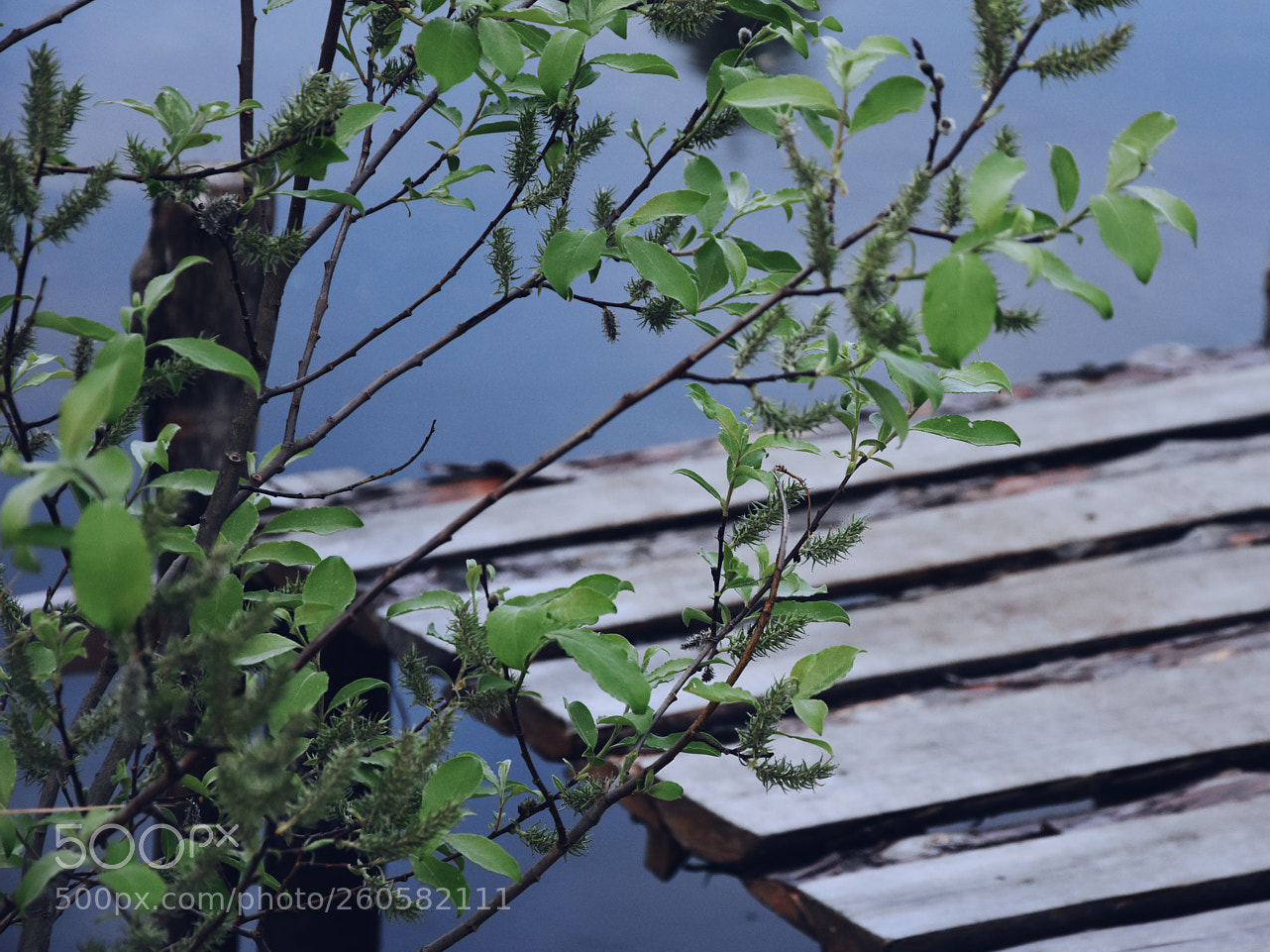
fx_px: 5942
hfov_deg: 12.2
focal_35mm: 162
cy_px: 449
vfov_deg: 9.2
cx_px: 786
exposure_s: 1/250
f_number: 5.6
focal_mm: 90
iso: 800
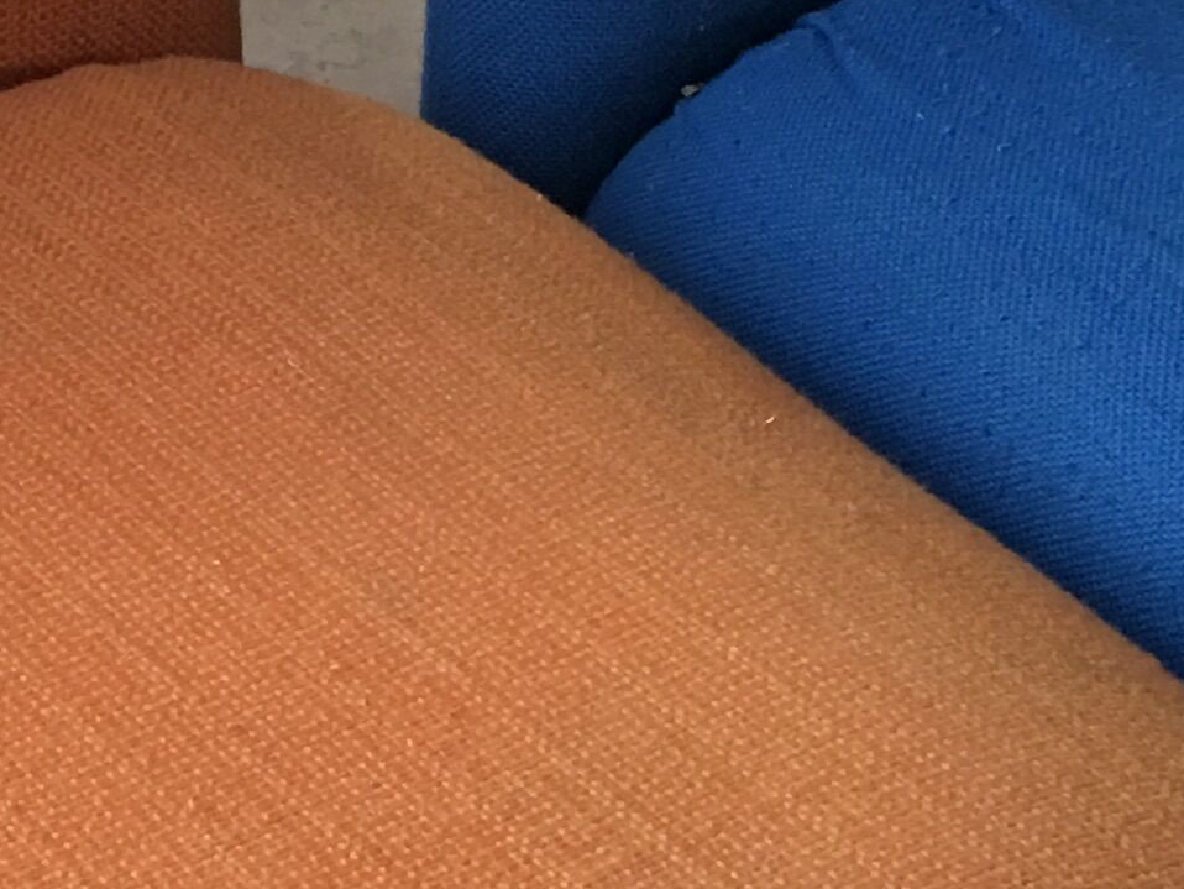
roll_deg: -6.9
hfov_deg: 16.1
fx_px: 4174
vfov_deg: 12.1
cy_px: 572
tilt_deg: -35.6
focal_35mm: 122
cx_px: 298
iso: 80
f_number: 2.2
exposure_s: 1/17
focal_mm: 4.15
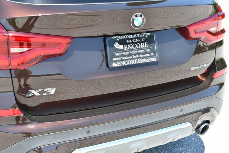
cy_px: 76
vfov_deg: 22.7
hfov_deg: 33.4
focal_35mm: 60
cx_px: 114
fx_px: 382
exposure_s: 1/250
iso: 250
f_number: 5.6
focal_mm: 30
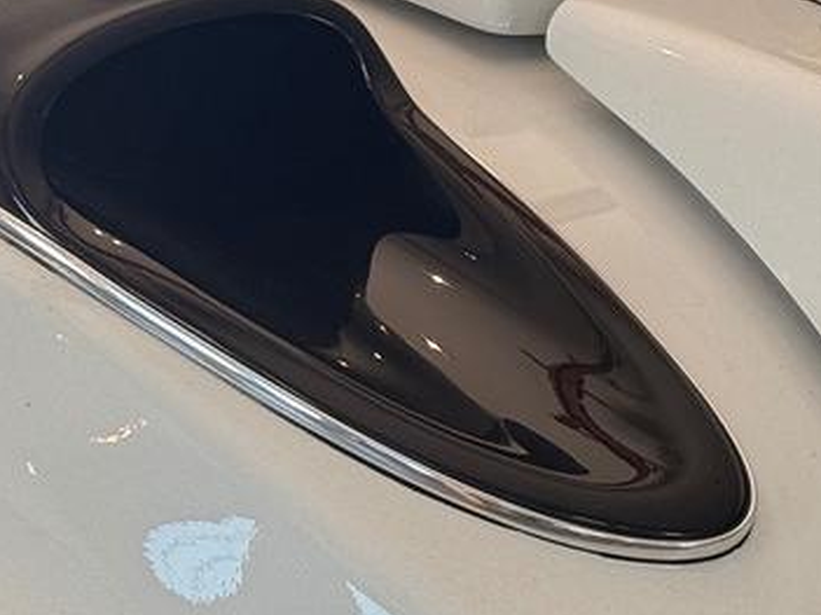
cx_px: 1041
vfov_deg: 8.4
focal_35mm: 175
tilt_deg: -1.8
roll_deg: -0.9
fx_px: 4149
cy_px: -40
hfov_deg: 11.0
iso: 50
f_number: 1.78
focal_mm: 6.76
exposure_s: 1/215
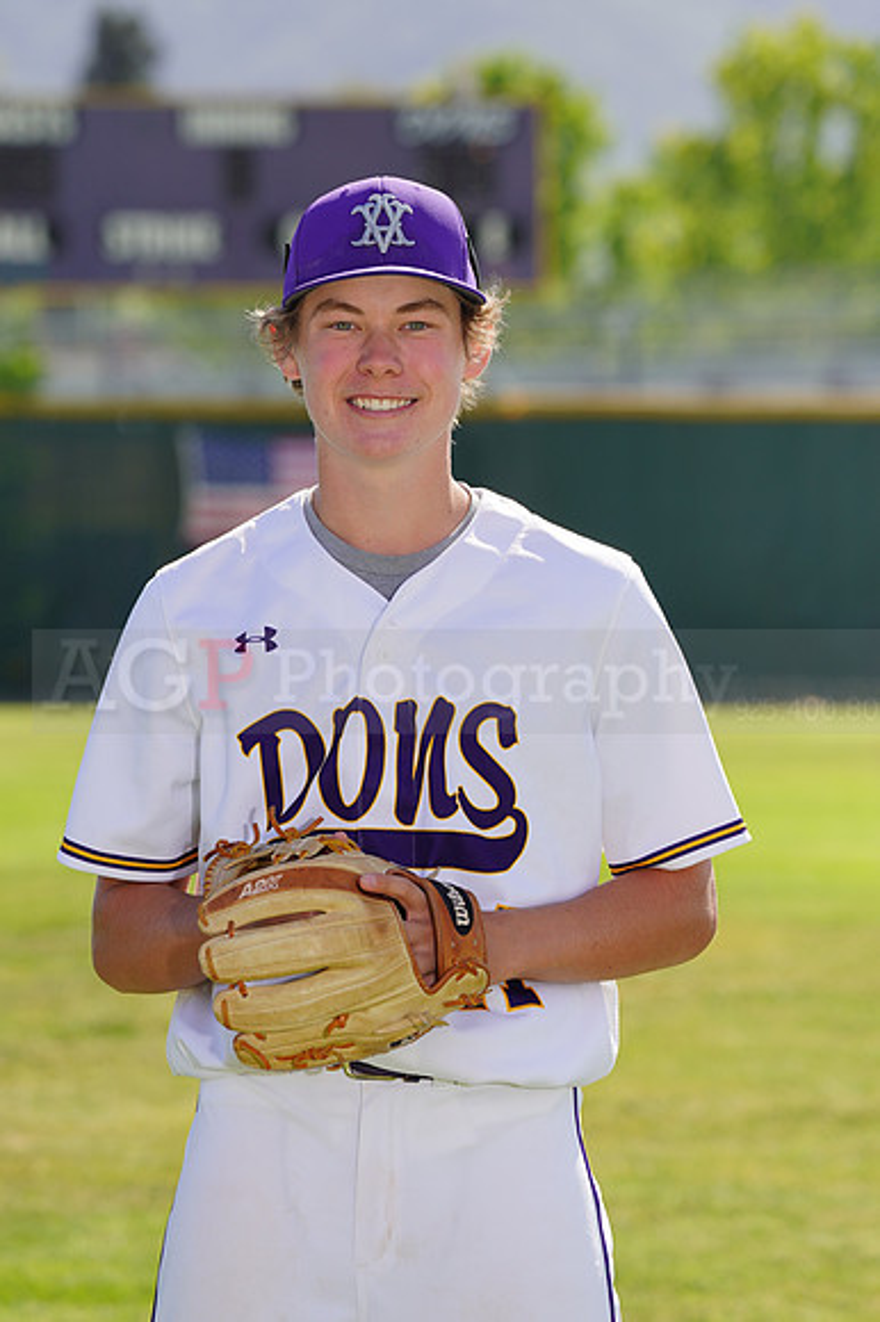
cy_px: 661
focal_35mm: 232
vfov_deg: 8.9
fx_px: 8516
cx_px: 440
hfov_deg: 5.9
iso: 100
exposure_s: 1/250
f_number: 8
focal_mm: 232
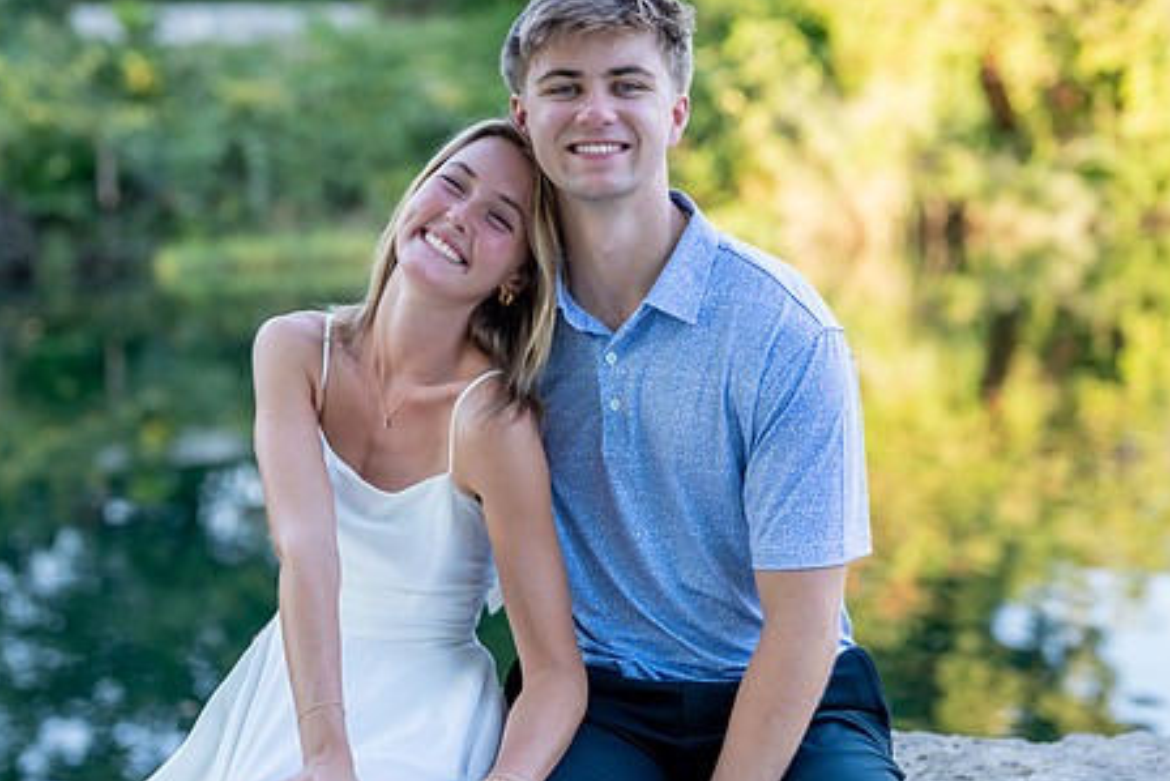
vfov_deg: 16.9
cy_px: 418
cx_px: 591
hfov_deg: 25.1
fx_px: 2633
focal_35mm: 81
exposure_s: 1/640
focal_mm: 50
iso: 250
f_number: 1.8
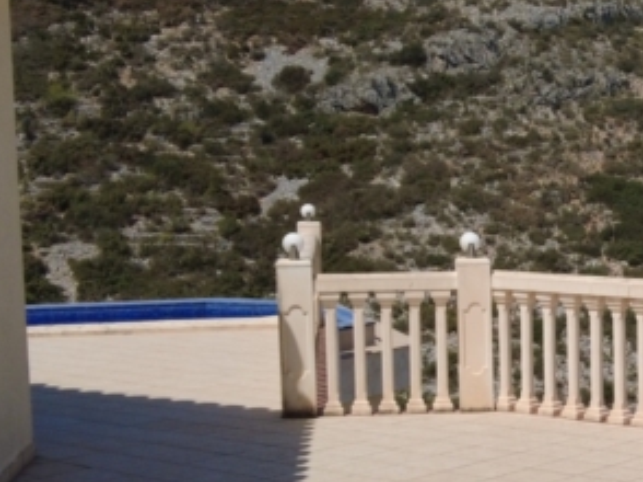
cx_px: 698
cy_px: 334
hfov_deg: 22.8
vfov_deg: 18.1
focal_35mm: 81
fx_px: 1503
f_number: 1.8
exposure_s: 1/2500
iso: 100
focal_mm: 4.4
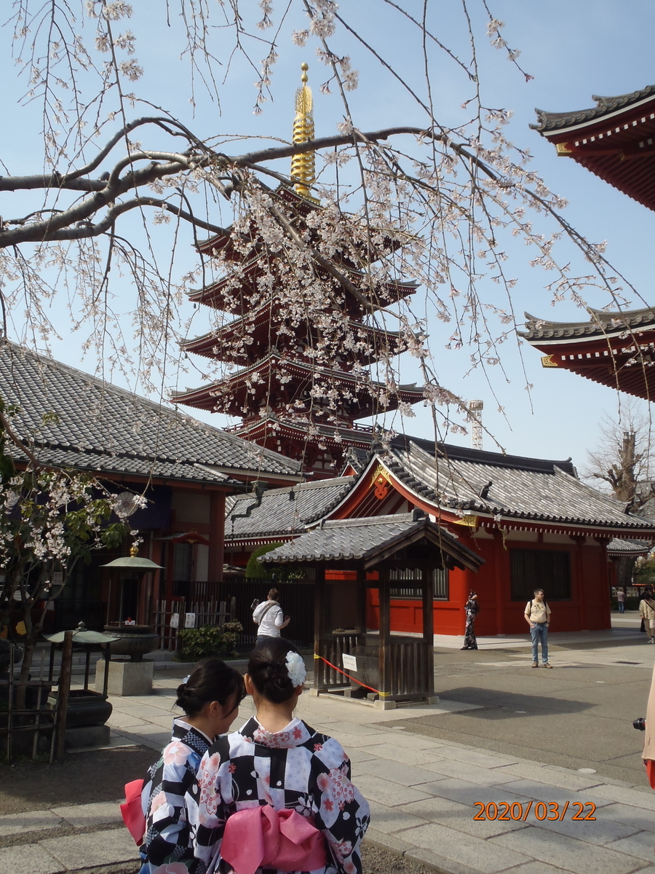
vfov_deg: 60.0
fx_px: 757
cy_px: 437
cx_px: 328
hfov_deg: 46.8
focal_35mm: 30
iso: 80
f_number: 4.1
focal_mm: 5.4
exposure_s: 1/500
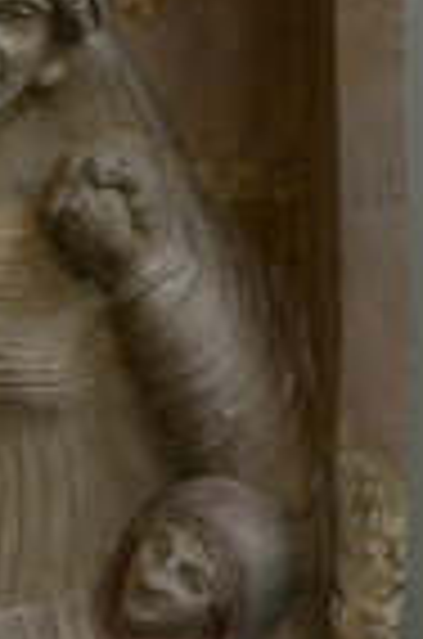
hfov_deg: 7.4
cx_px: -104
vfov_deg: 11.2
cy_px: 536
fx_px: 3241
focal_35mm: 183
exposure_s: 1/60
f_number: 4
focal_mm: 26
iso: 1000
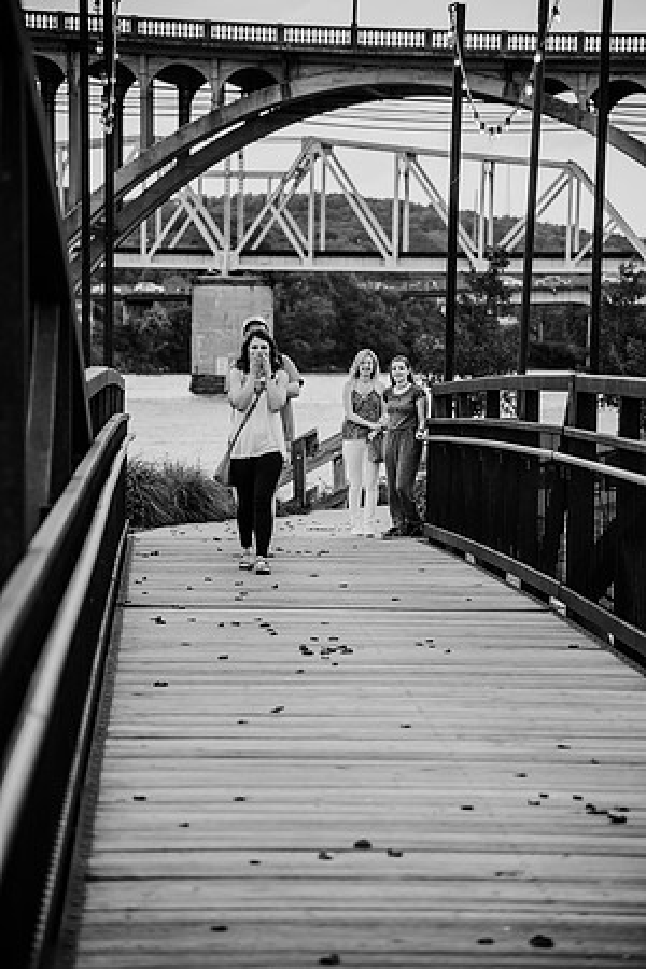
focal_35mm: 120
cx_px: 323
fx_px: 3230
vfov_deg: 17.1
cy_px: 484
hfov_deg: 11.4
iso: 400
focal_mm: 120
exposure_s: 1/640
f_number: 4
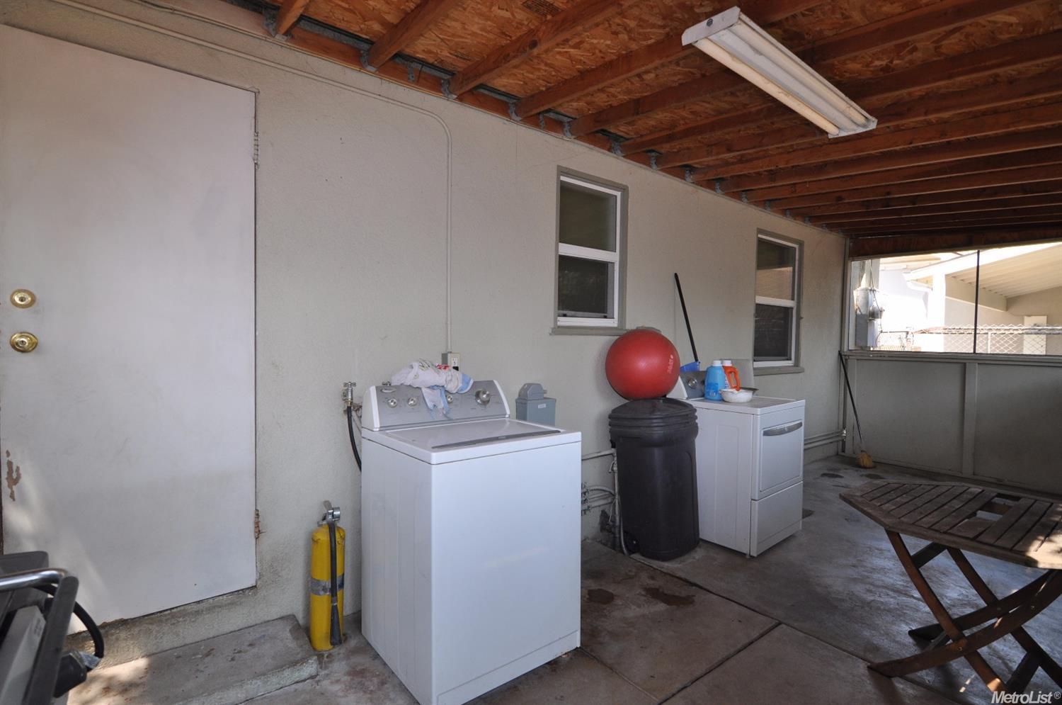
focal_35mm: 16
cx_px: 531
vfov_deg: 71.9
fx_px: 486
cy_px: 352
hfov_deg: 95.1
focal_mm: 11
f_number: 5.6
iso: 400
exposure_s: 1/125
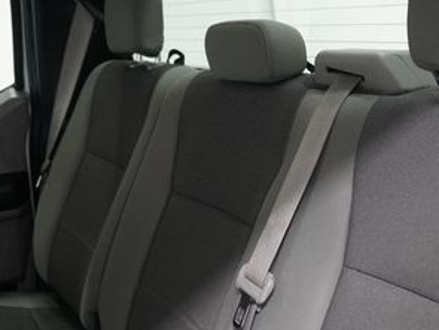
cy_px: 172
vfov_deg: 29.2
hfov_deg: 37.4
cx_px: 315
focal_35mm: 50
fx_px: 635
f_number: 3.5
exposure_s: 1/160
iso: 2500
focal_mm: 16
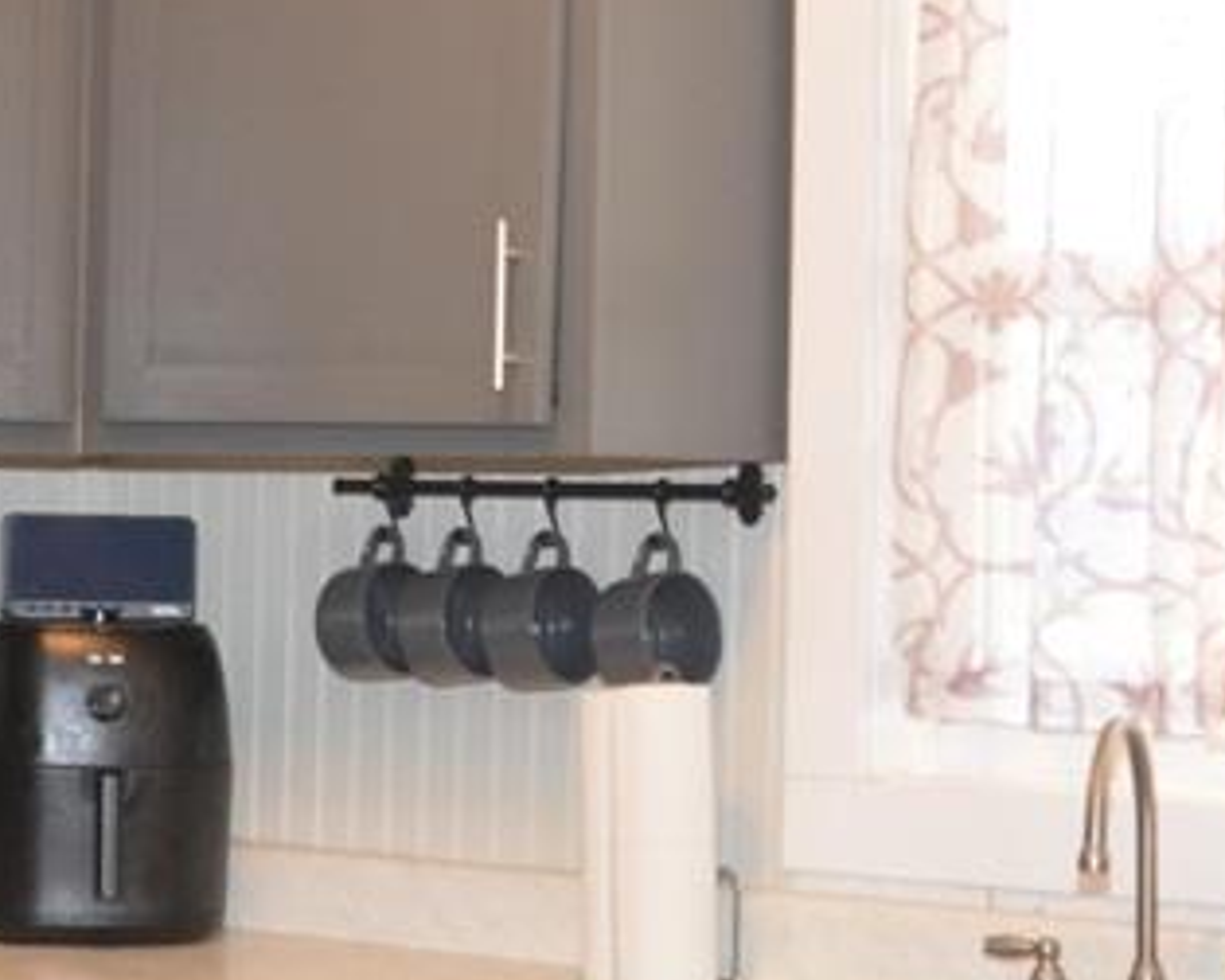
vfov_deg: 14.9
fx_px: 3733
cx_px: 659
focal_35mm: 103
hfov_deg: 18.6
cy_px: 420
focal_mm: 18
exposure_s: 1/60
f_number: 4
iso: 500
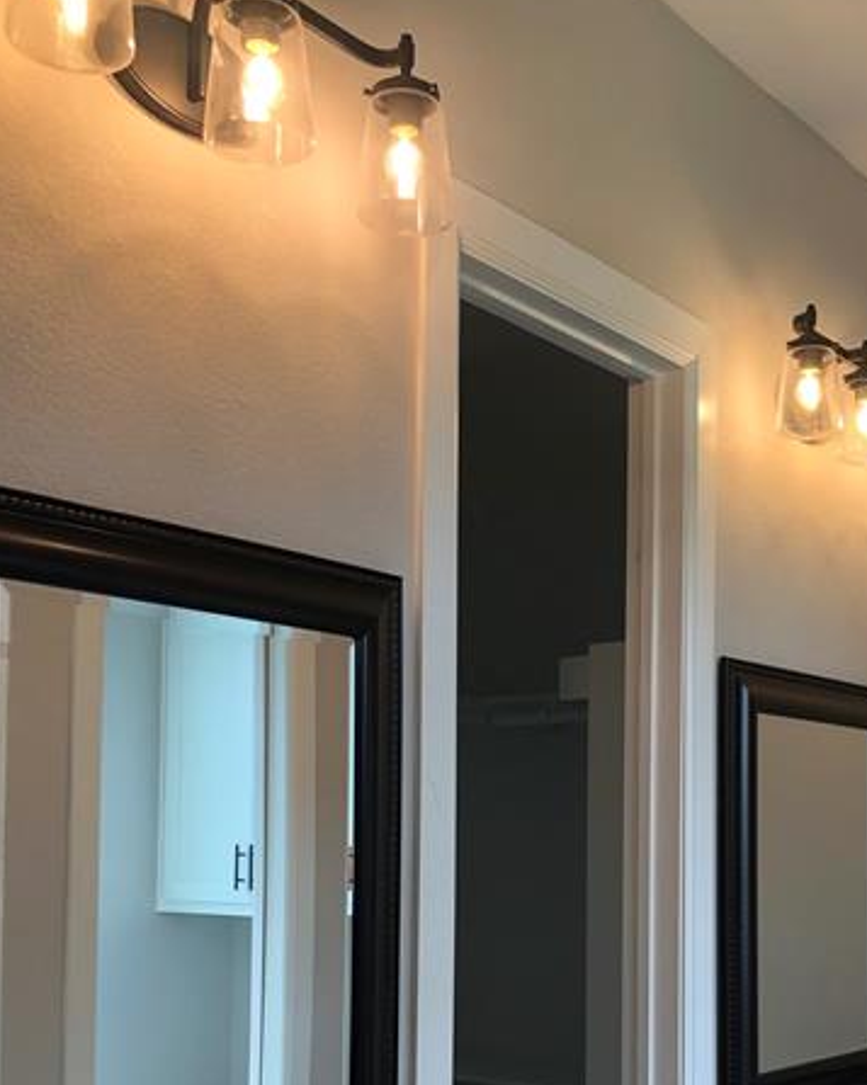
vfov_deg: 38.5
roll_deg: +0.2
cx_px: 554
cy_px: 820
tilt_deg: +2.0
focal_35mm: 47
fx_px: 1509
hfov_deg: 31.9
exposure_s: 1/120
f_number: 1.8
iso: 40
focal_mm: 3.99
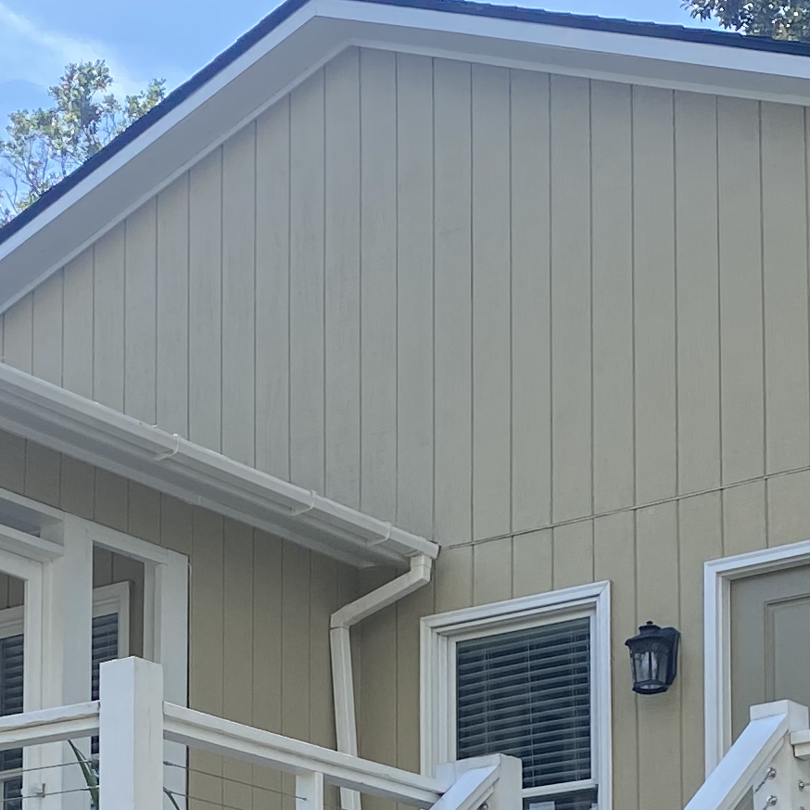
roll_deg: -0.3
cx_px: 266
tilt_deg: +7.4
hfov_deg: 16.4
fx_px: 2806
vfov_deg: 15.7
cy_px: 1007
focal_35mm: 106
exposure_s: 1/871
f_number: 1.8
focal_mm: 4.25
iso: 32
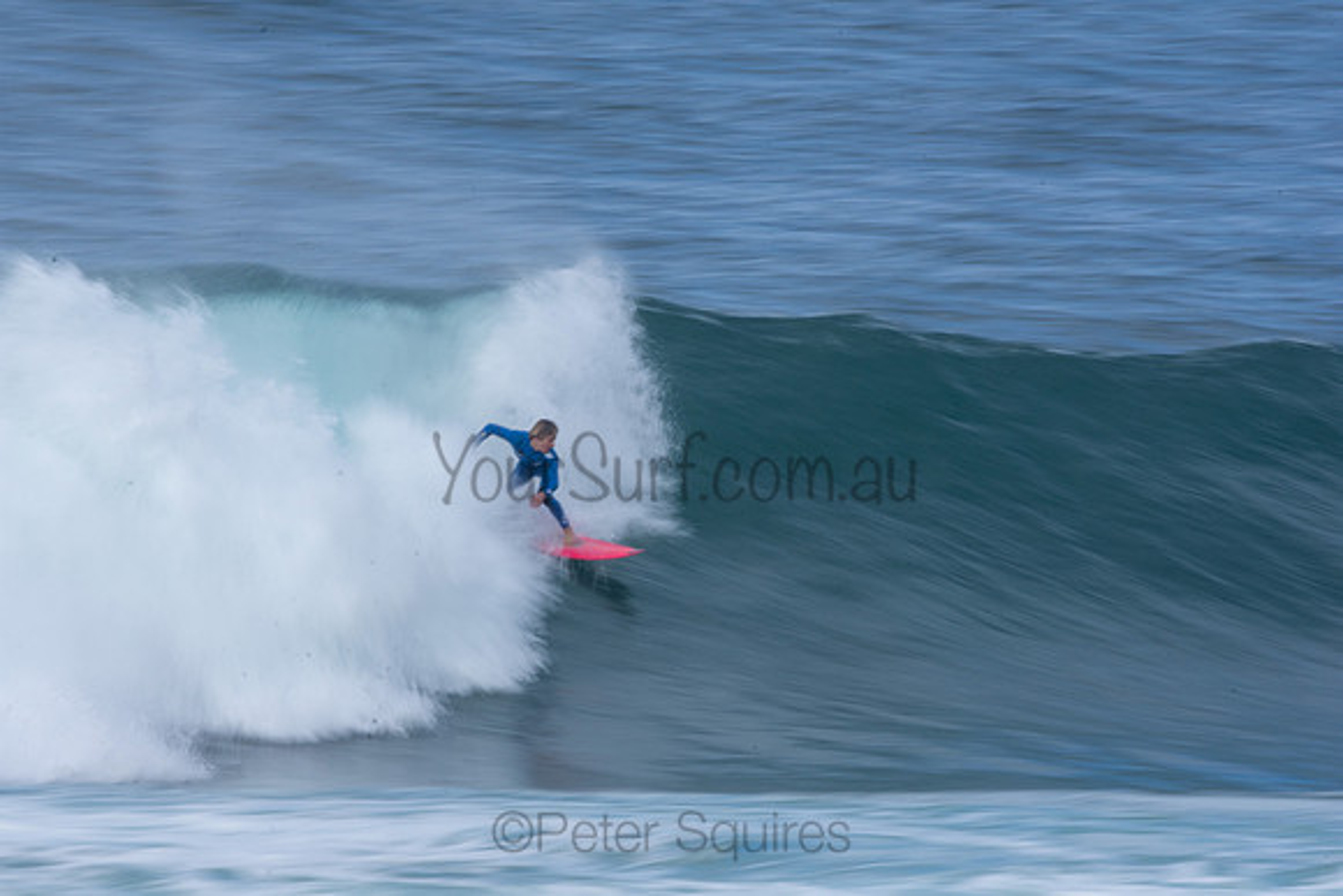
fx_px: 27984
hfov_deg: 2.7
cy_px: 448
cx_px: 672
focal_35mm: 750
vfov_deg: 1.8
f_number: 29
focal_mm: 500
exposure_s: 1/20
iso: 100
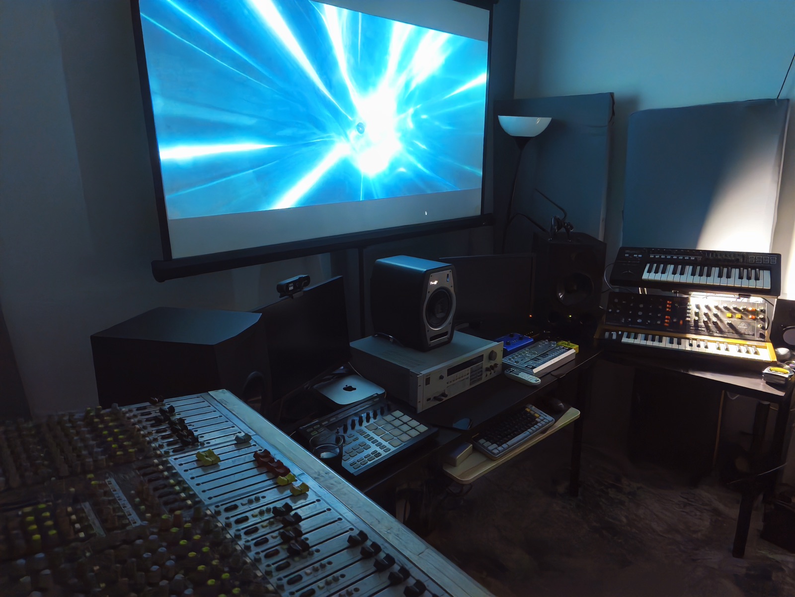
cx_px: 398
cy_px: 298
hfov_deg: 73.9
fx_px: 528
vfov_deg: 58.9
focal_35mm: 23
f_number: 1.7
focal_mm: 5.35
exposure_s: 1/140
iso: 6400
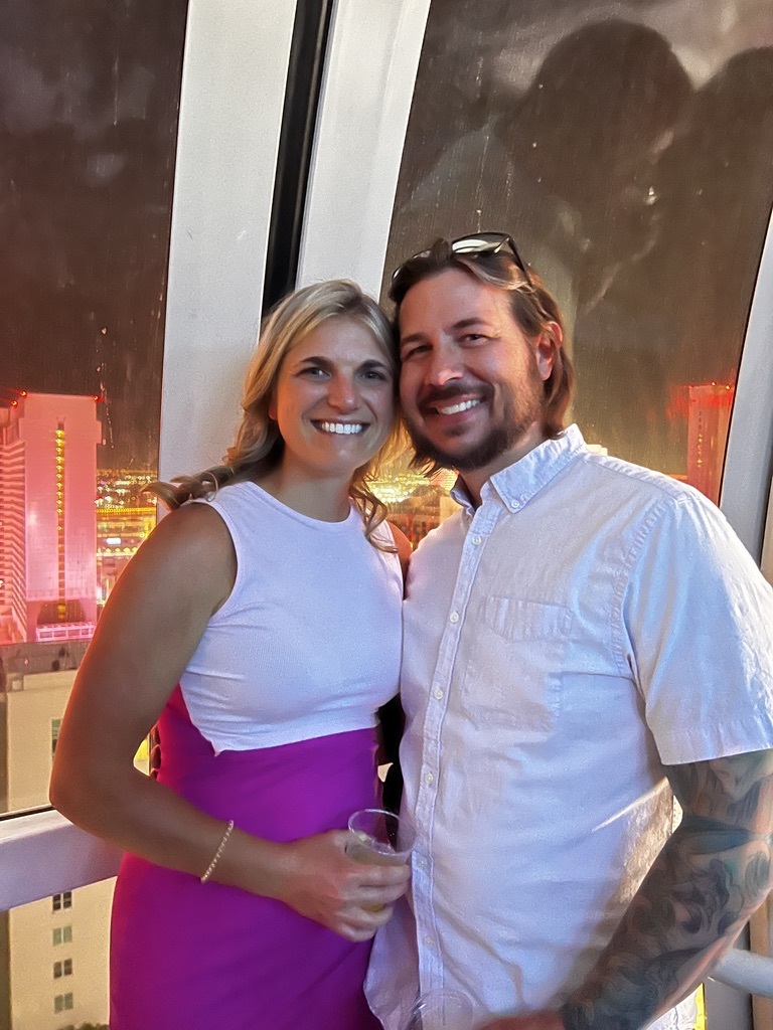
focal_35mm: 26
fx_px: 774
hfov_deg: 53.1
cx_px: 386
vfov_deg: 67.3
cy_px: 515
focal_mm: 5.7
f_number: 1.5
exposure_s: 1/17
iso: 1600
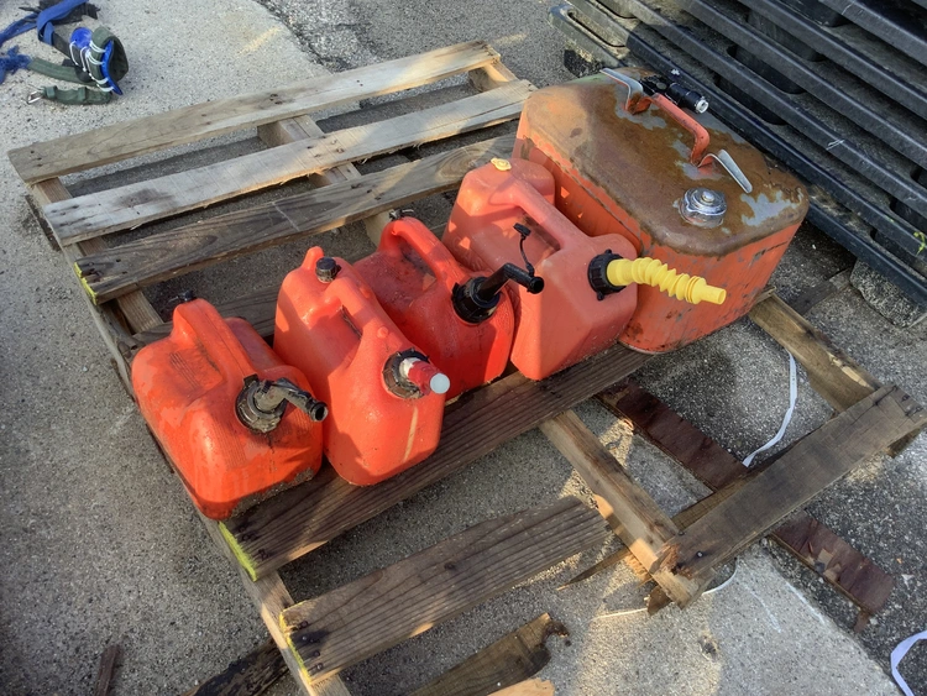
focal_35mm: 31
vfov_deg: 45.5
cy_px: 348
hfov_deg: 58.3
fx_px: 830
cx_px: 464
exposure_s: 1/120
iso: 25
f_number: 2.4
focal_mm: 3.3
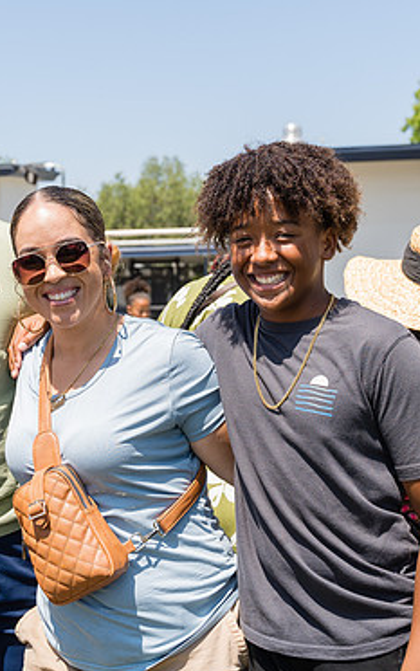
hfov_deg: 23.3
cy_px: 306
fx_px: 1006
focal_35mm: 55
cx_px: 97
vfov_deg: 36.8
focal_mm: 32
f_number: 4
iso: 100
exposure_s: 1/640
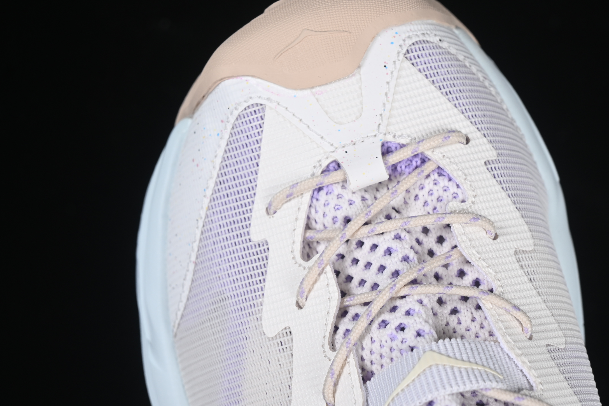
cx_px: 355
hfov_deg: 21.2
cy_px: 221
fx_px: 1624
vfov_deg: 14.2
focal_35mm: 96
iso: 160
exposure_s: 1/80
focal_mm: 50
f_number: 7.1
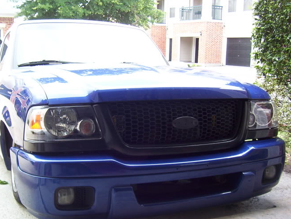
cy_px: 125
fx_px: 371
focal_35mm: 44
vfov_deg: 32.9
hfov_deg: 42.7
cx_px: 116
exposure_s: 1/149
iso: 100
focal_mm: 5.54
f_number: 2.76
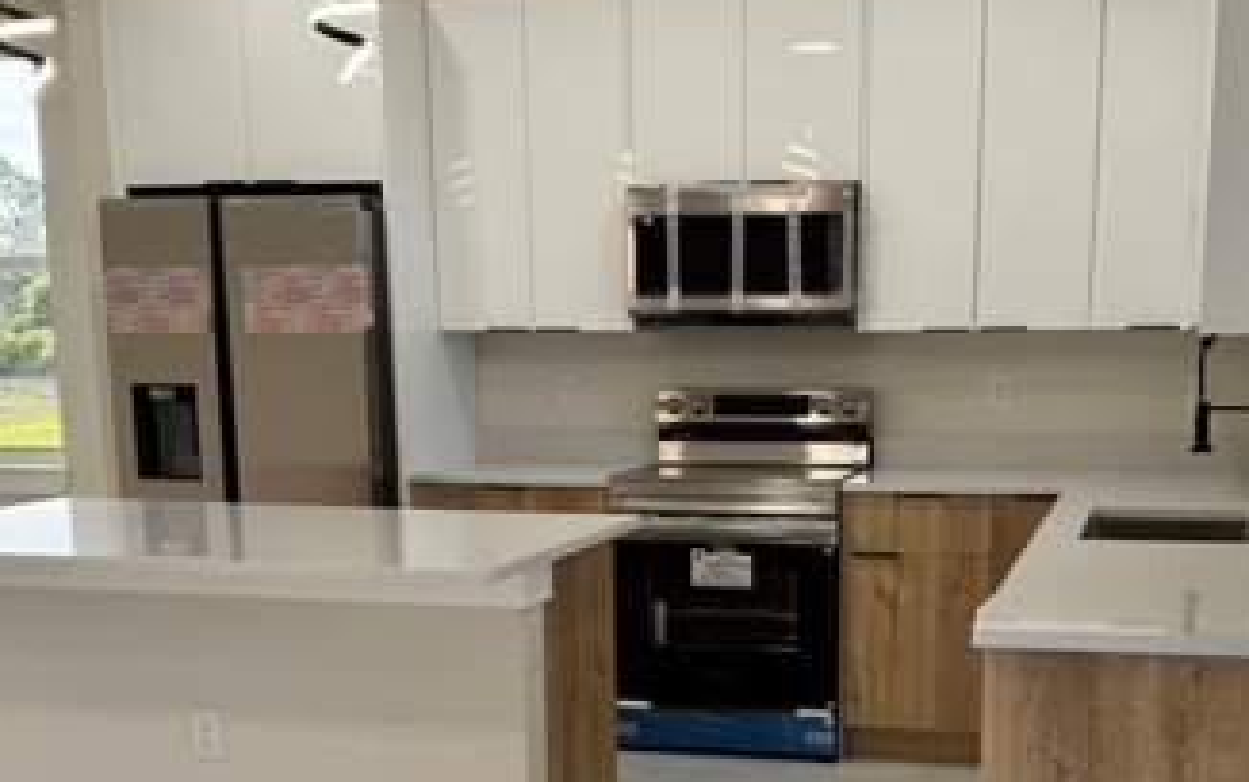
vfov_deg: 25.1
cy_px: 702
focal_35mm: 50
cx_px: 720
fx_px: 1703
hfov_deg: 40.2
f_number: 1.78
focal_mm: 6.76
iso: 100
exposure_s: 1/147
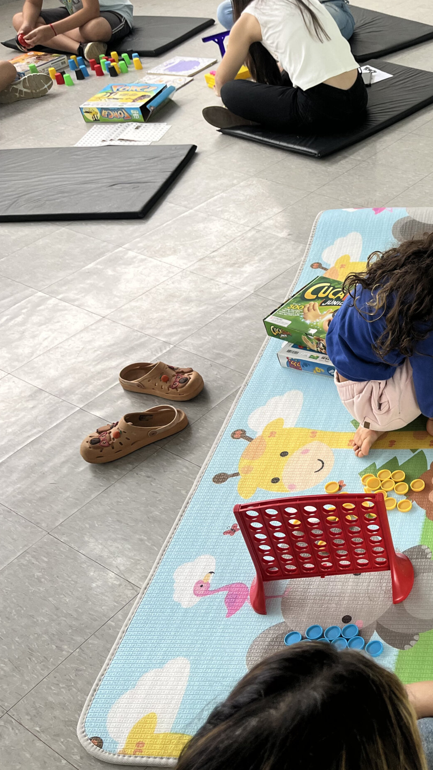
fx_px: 796
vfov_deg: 51.6
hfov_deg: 27.0
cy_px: 384
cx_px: 517
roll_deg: +2.7
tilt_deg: -40.4
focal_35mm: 39
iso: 80
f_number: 1.6
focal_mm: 5.1
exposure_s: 1/121
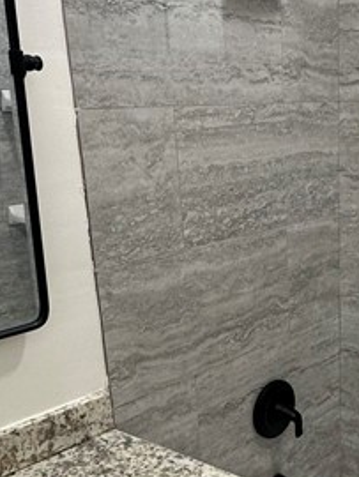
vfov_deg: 35.3
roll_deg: +0.8
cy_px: 362
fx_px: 732
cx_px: 322
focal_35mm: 53
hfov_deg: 26.6
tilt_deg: -20.5
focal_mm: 2.22
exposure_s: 1/120
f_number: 2.2
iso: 160
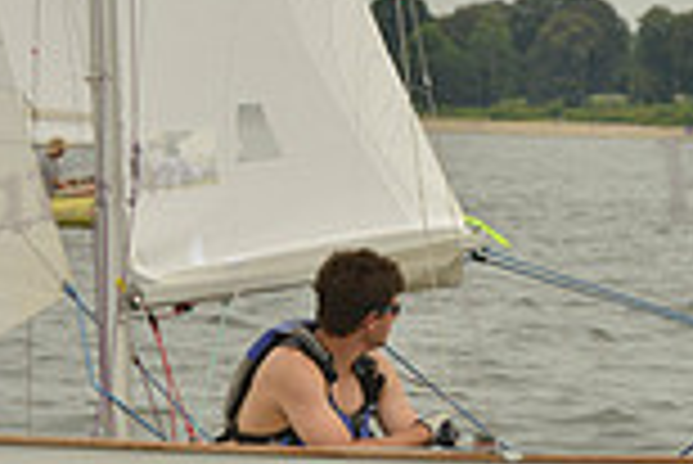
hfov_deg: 6.4
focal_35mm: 323
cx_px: 428
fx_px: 6223
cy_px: 408
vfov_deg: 4.3
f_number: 6.3
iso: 400
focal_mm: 86
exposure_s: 1/2500
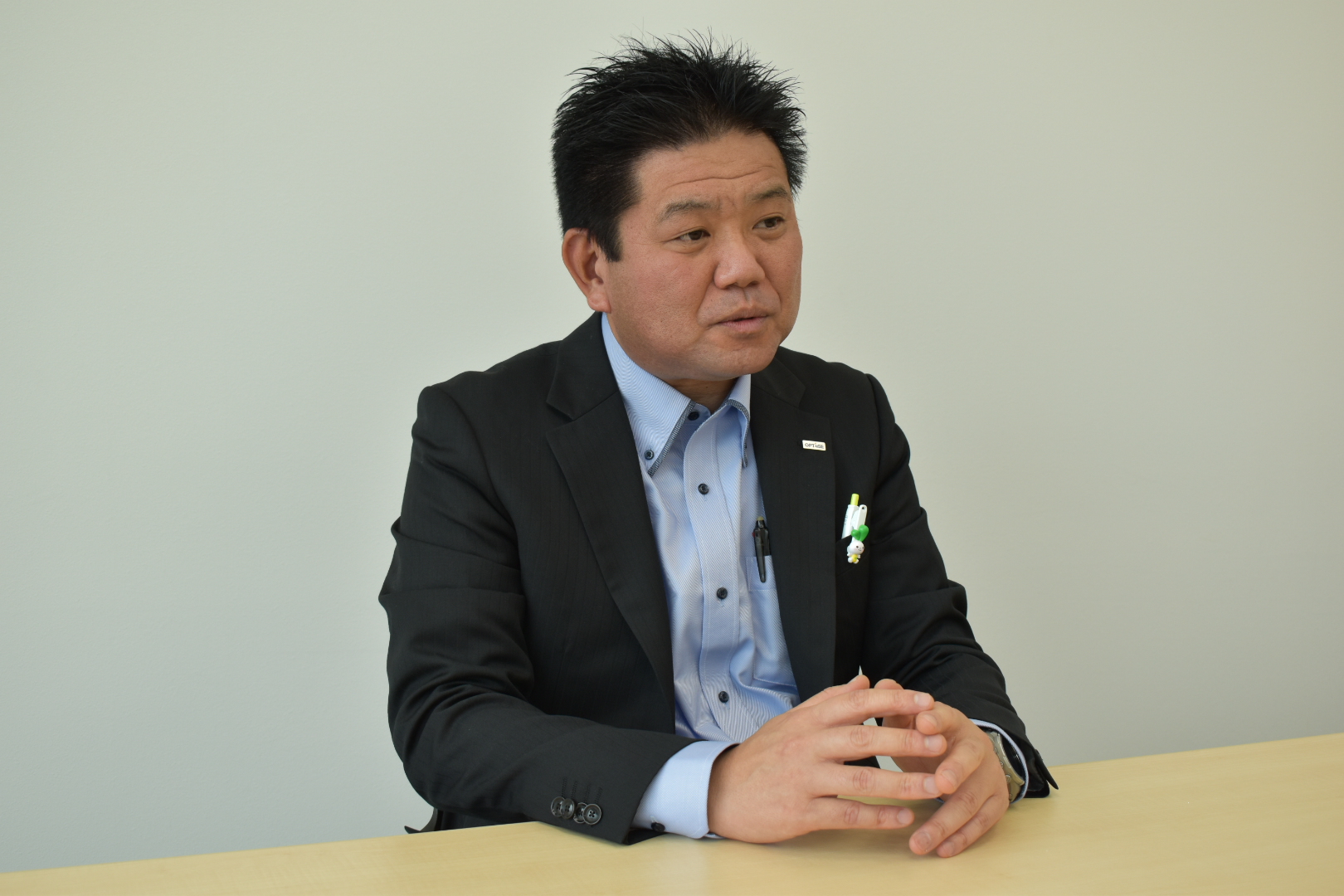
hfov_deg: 45.0
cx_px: 672
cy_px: 448
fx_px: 1624
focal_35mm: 44
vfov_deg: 30.8
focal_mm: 29
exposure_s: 1/100
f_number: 5.6
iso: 400
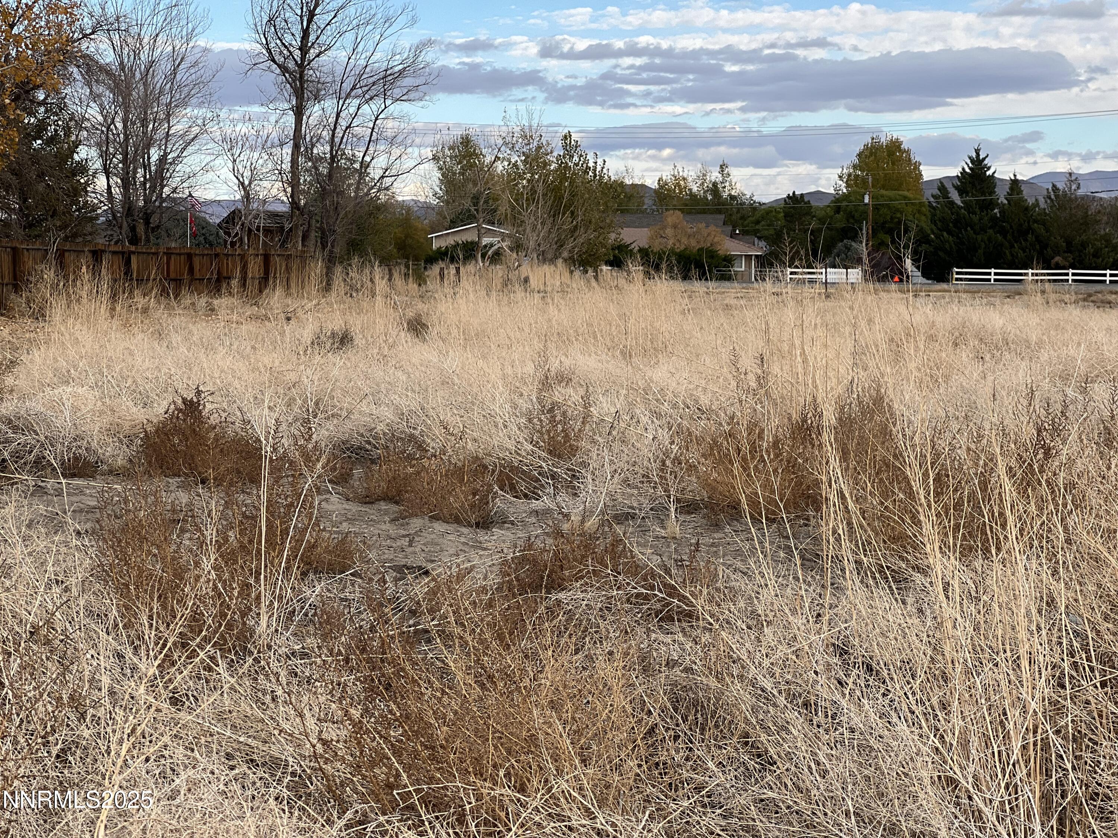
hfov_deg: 25.3
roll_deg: -0.7
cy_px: 419
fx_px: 2487
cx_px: 559
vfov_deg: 19.1
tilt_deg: -3.3
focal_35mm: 77
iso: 25
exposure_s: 1/221
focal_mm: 9
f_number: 2.8
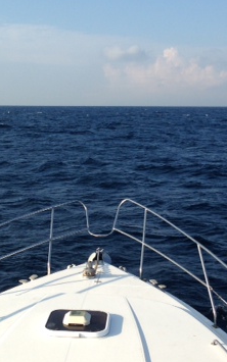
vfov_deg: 32.4
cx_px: 112
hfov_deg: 20.6
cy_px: 146
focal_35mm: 63
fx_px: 623
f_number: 2.4
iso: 50
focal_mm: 4.12
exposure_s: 1/1355
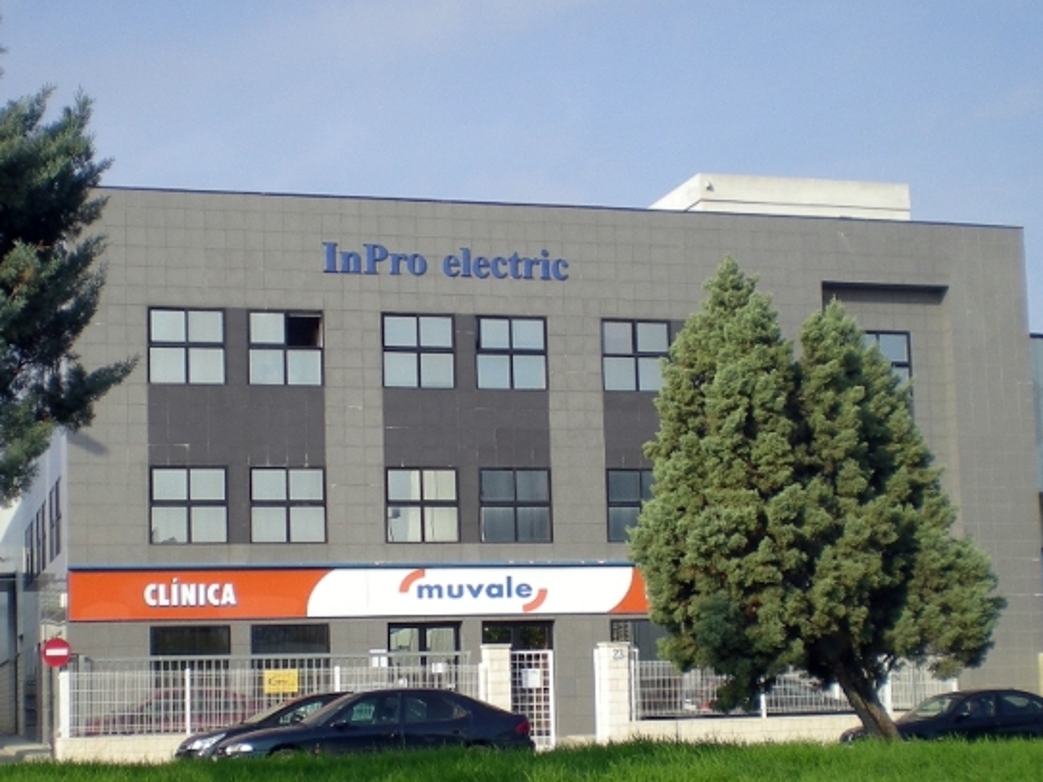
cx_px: 444
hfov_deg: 30.7
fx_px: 1898
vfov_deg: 23.2
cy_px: 504
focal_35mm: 63
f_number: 4.6
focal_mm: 6.3
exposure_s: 1/241
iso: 50
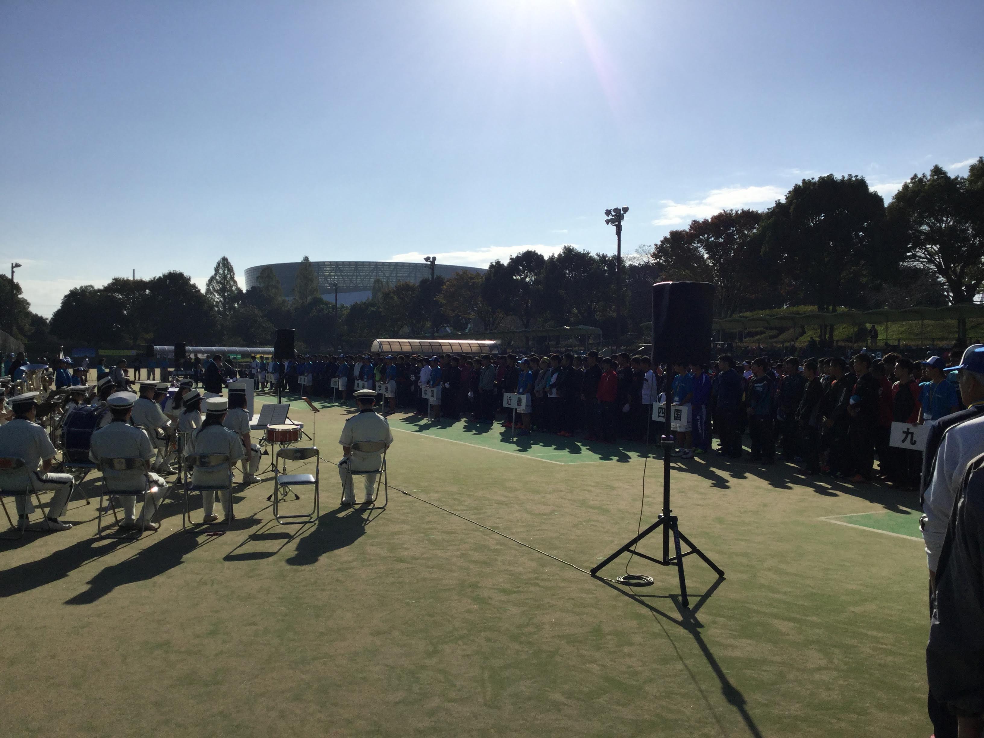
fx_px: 881
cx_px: 492
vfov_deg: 45.4
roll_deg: -0.1
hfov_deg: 58.4
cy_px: 369
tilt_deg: -0.6
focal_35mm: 31
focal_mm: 3.3
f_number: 2.4
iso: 25
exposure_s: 1/4525
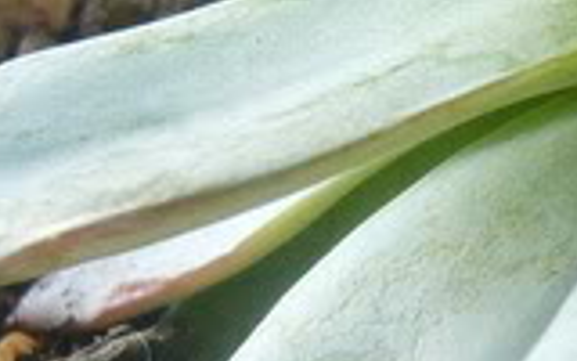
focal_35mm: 148
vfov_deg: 8.8
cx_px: 829
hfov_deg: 13.4
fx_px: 2327
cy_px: 69
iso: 100
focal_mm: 4.6
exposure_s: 1/80
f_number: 2.8
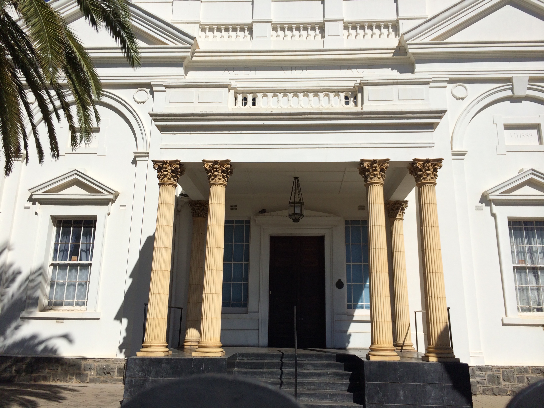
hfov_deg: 60.0
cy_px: 204
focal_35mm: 30
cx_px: 272
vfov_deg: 46.8
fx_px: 471
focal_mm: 4.12
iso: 40
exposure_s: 1/5128
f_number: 2.2
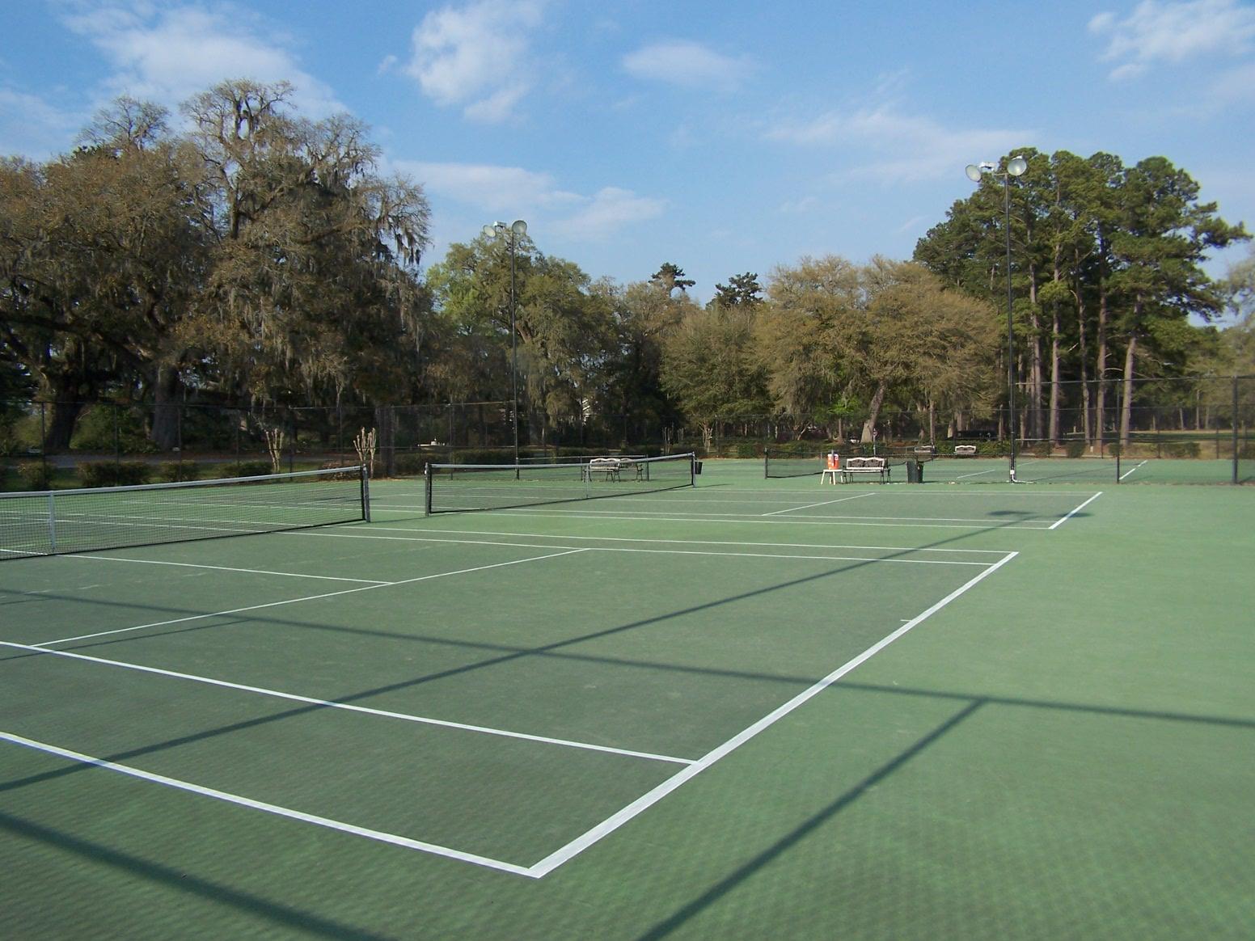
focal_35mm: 38
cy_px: 470
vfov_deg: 37.7
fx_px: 1378
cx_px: 628
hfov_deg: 49.0
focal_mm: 6.3
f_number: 4
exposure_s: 1/750
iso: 80
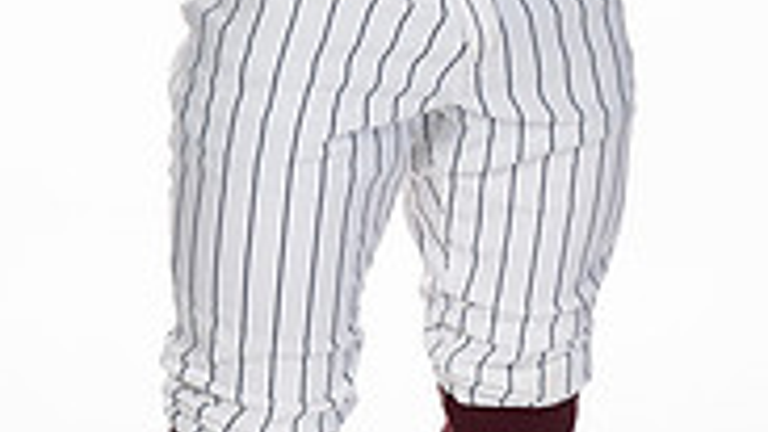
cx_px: 369
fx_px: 2566
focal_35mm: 126
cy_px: -499
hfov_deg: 17.0
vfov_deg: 8.9
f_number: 6.3
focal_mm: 49
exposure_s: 1/250
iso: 400
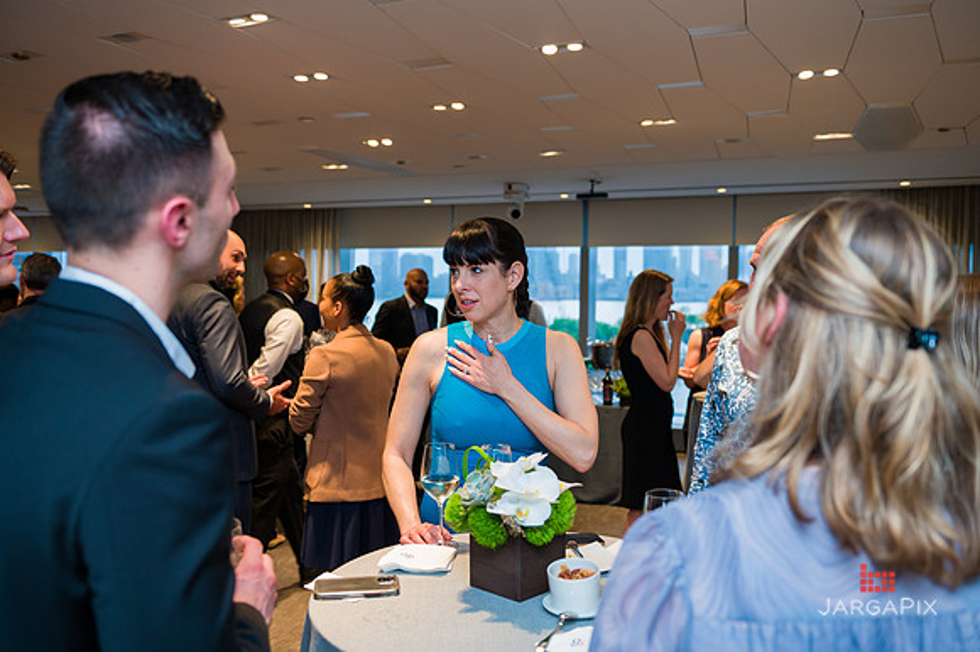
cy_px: 326
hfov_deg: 58.7
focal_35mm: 32
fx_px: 871
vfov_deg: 41.1
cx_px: 490
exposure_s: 1/125
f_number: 4
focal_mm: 32
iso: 640
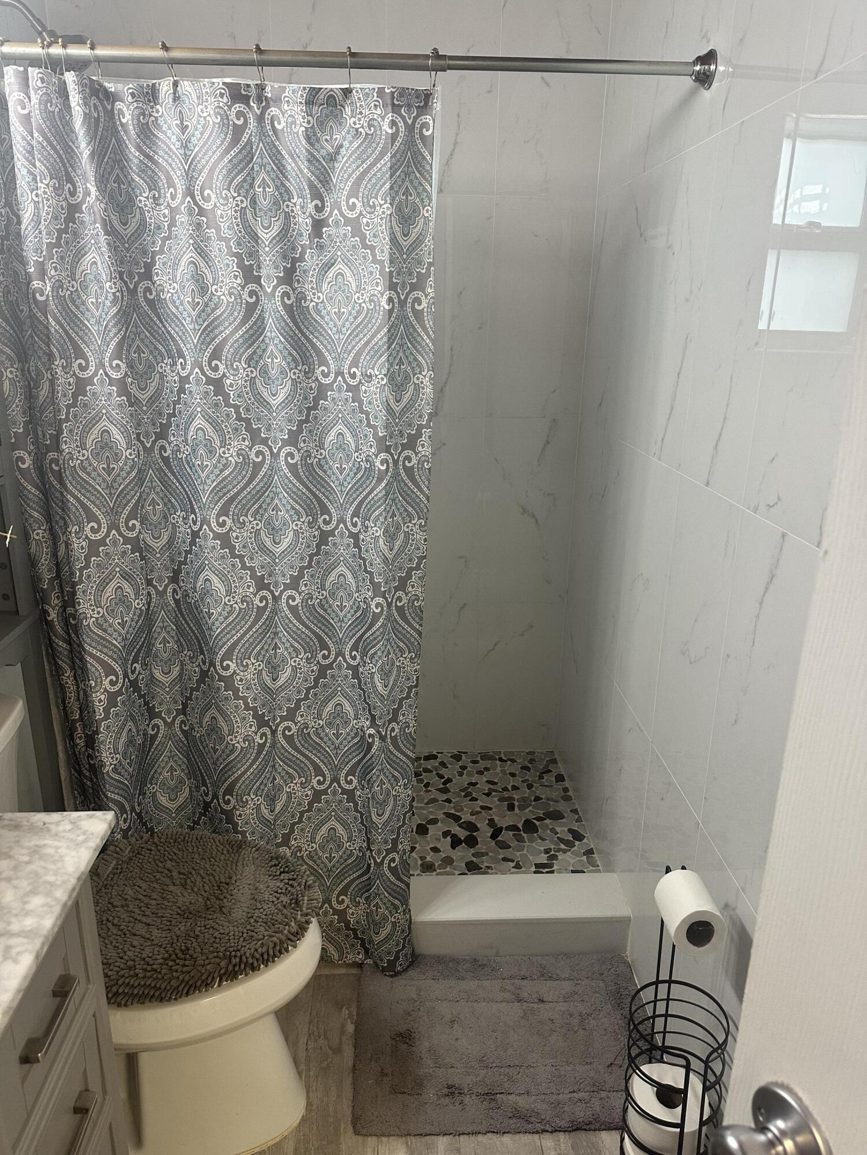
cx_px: 434
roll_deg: -1.9
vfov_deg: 71.6
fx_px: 801
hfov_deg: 56.8
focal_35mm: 24
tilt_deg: -17.0
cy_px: 578
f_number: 1.78
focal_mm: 6.86
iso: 200
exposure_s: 1/60
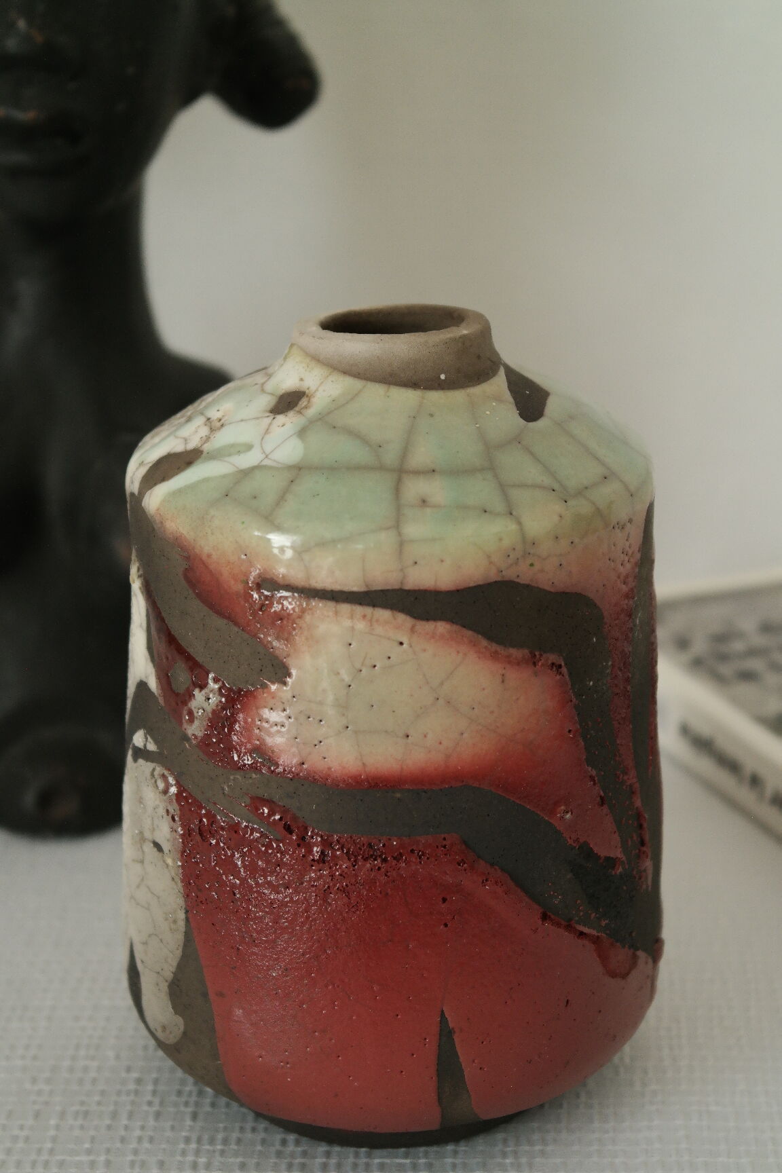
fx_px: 2509
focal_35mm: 77
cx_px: 391
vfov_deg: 26.3
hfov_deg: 17.7
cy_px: 586
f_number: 5.6
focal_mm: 50
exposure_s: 1/30
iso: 800
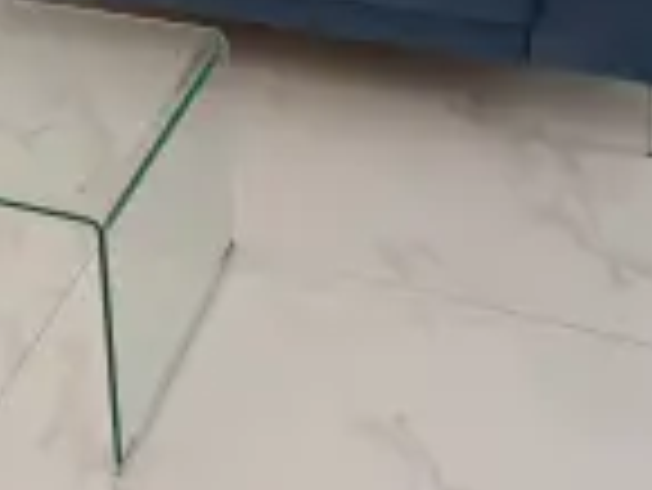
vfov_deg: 20.1
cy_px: -85
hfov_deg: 27.4
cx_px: 103
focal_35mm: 69
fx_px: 1301
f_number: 1.8
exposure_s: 1/50
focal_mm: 4.65
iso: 125
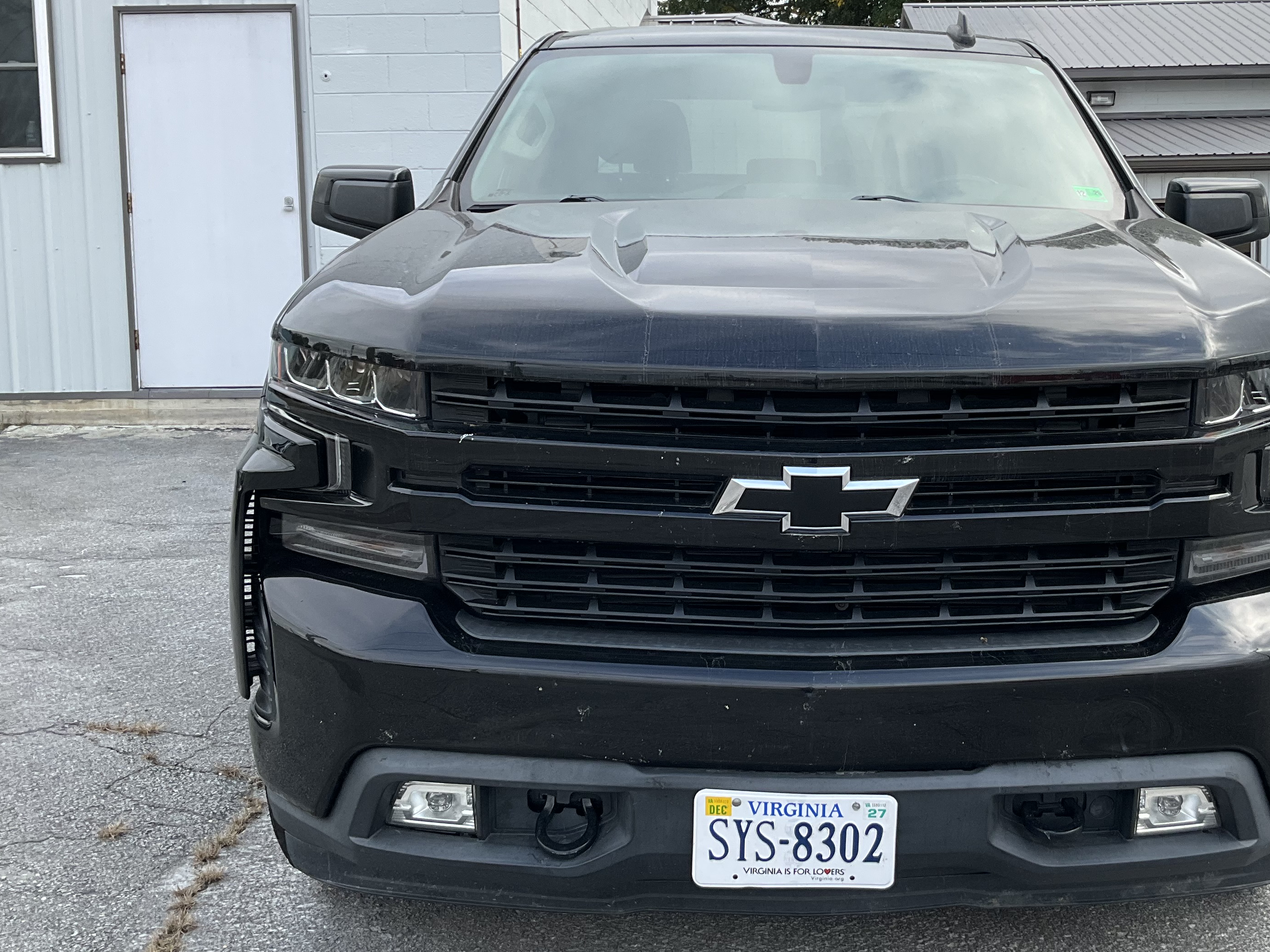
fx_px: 1541
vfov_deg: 34.2
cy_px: 382
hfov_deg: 44.4
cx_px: 805
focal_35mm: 42
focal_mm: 3
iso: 25
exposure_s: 1/606
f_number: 1.8
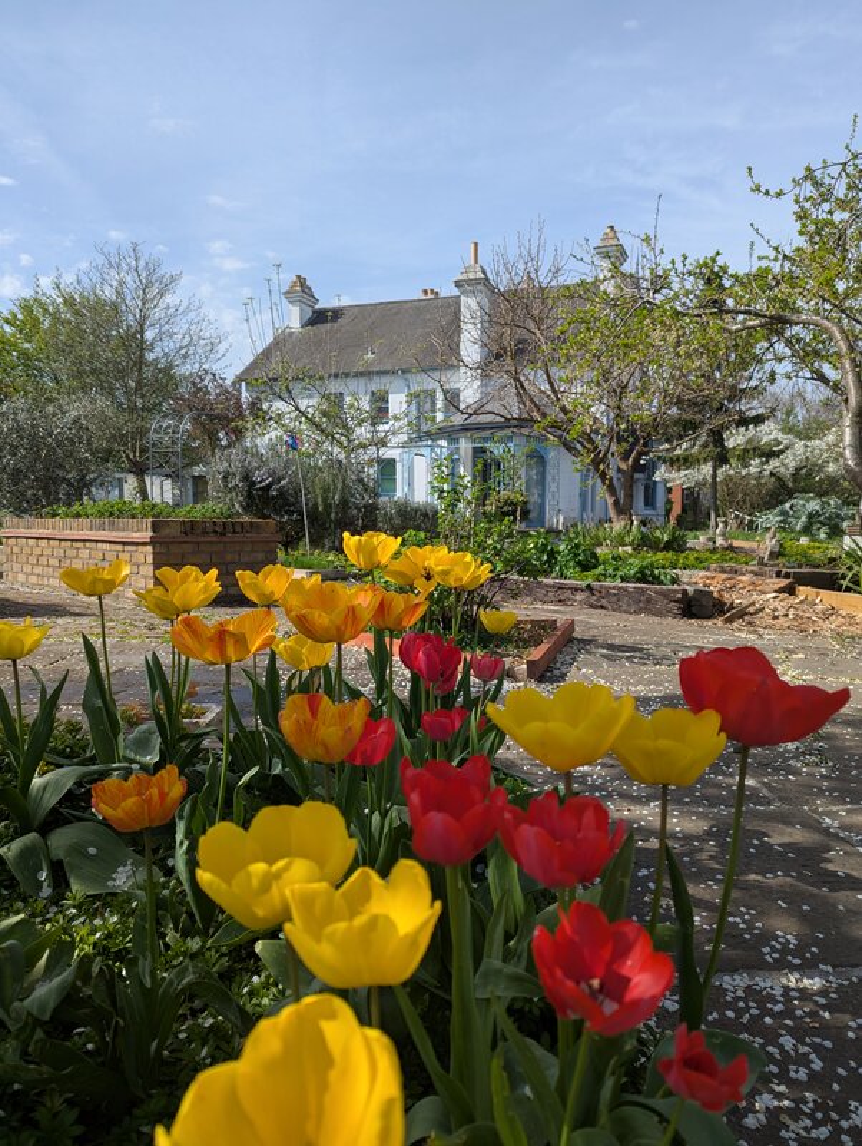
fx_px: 795
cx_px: 431
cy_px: 573
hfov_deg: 56.9
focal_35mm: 24
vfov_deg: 71.5
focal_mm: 6.81
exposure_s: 1/2096
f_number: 1.85
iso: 44
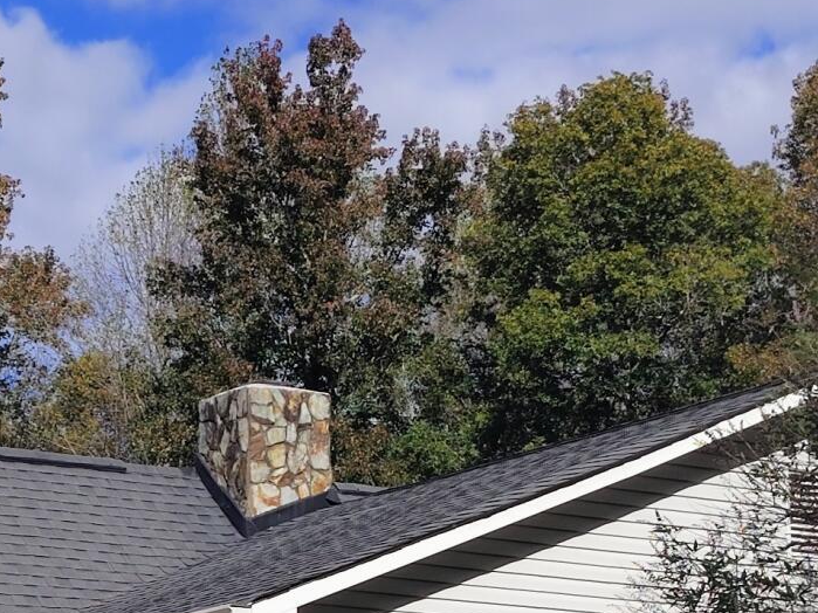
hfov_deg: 18.6
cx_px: 28
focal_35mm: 103
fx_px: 2434
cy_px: 681
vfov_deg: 14.0
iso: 102
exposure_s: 1/3007
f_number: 1.8
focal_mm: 5.56
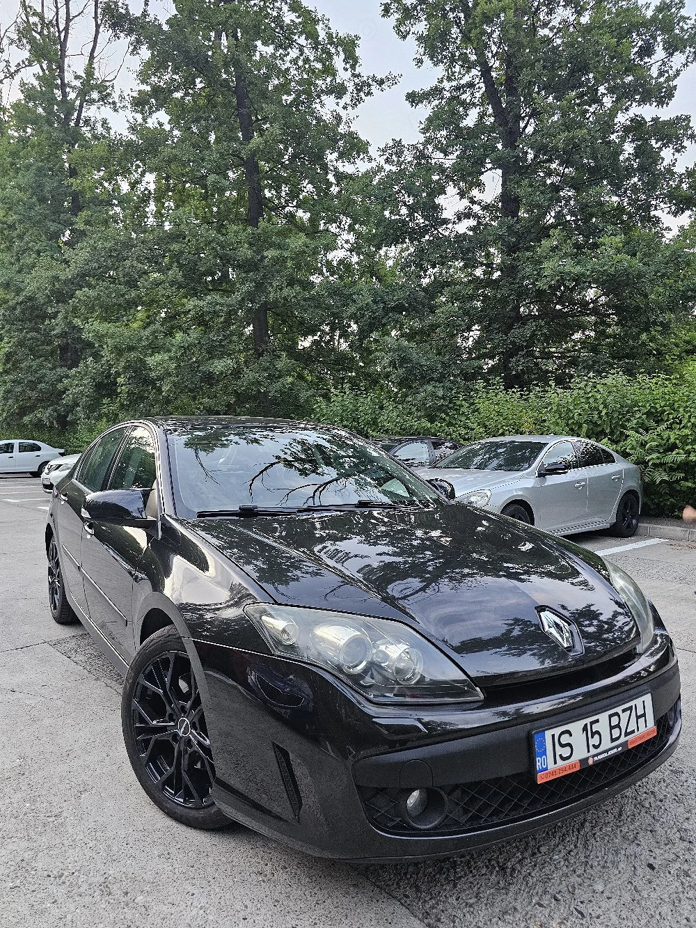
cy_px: 464
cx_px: 348
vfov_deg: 73.9
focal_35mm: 23
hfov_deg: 58.9
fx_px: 616
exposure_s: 1/101
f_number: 1.7
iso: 500
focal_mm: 6.3
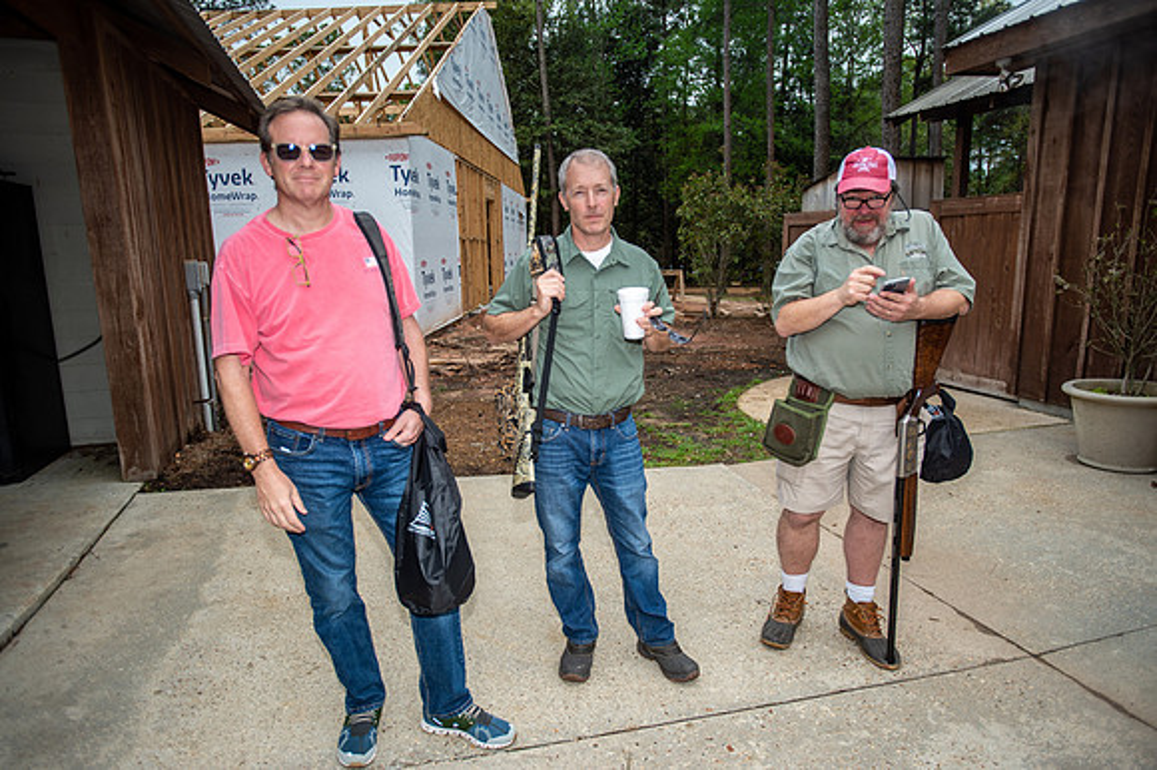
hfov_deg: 78.6
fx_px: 707
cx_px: 578
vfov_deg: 57.2
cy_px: 385
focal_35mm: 22
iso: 400
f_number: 2.8
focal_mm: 22
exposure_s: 1/2500
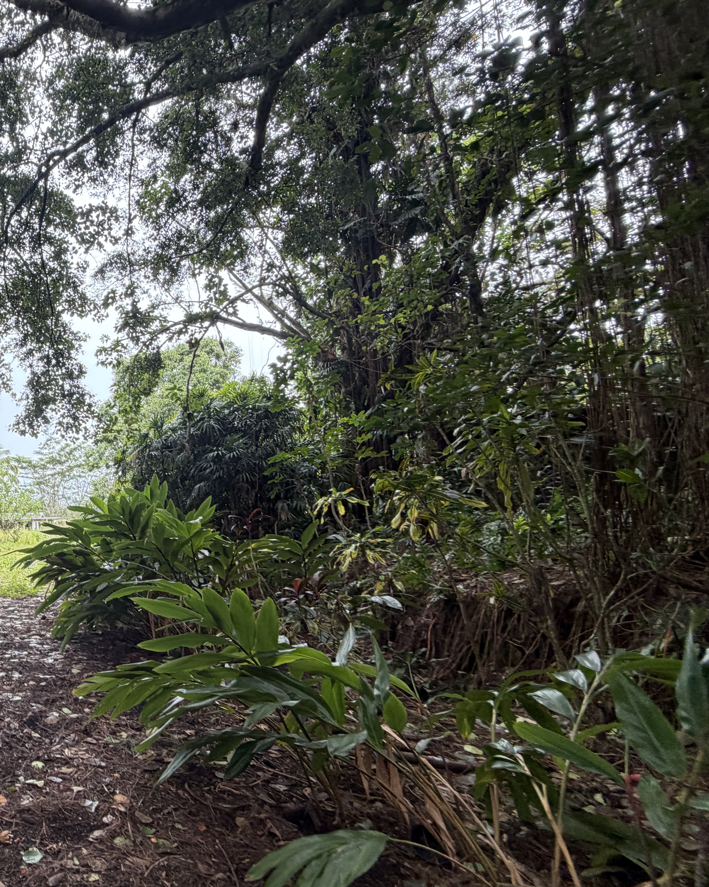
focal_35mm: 22
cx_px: 3
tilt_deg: +5.0
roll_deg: +2.5
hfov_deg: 51.0
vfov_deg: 75.0
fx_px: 577
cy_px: 472
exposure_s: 1/121
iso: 100
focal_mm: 2.22
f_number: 2.2
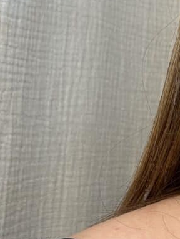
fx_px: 555
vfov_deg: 24.4
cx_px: 146
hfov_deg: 18.3
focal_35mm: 80
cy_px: 111
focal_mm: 2.69
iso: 64
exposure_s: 1/50
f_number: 1.9
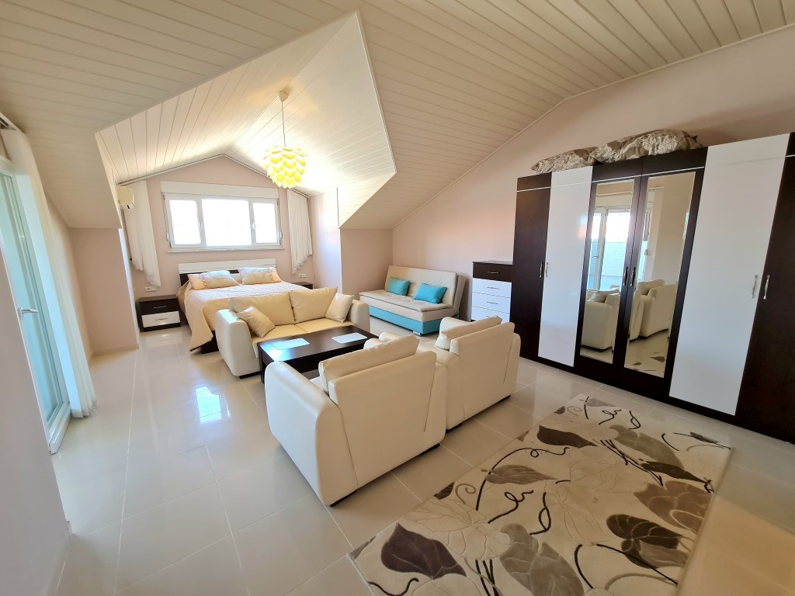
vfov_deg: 89.9
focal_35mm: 13
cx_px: 398
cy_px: 298
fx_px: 299
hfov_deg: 106.2
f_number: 2.2
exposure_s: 1/50
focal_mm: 2.2
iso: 100
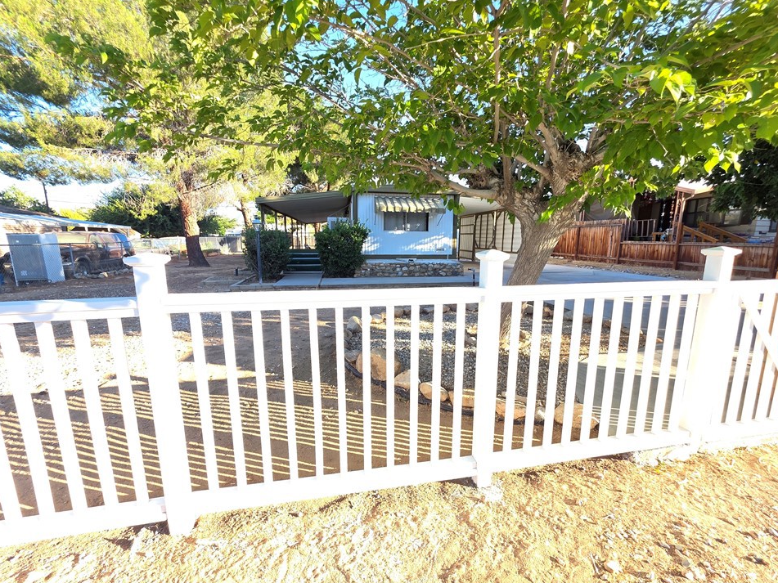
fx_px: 315
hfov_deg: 102.1
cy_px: 297
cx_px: 391
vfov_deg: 85.7
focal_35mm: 14
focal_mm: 2.2
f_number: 1.9
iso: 20
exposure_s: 1/120
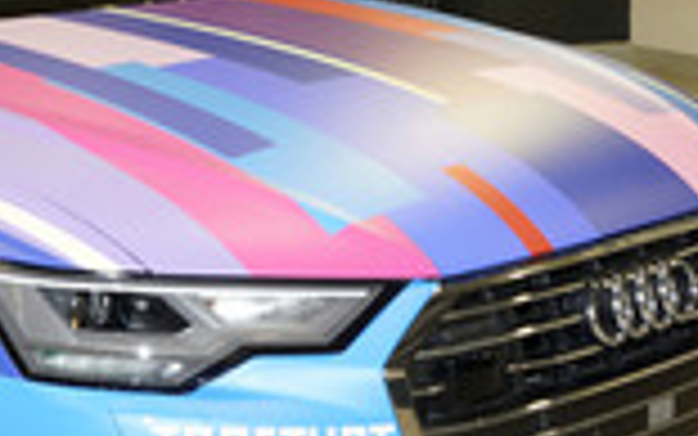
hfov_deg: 21.4
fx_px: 1808
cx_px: 79
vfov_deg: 13.7
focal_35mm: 95
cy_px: 67
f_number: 7.1
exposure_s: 1/80
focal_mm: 32
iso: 1600
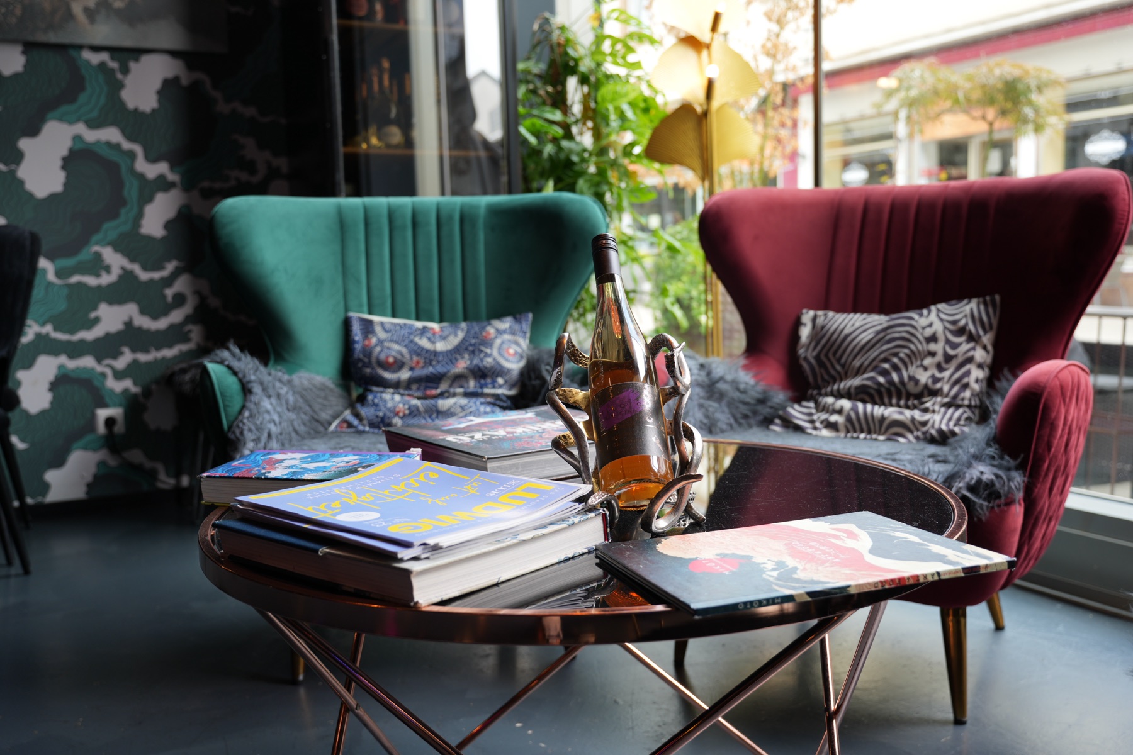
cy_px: 378
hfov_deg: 55.8
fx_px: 1070
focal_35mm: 34
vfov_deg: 38.9
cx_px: 566
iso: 160
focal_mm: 34
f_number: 4
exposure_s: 1/60
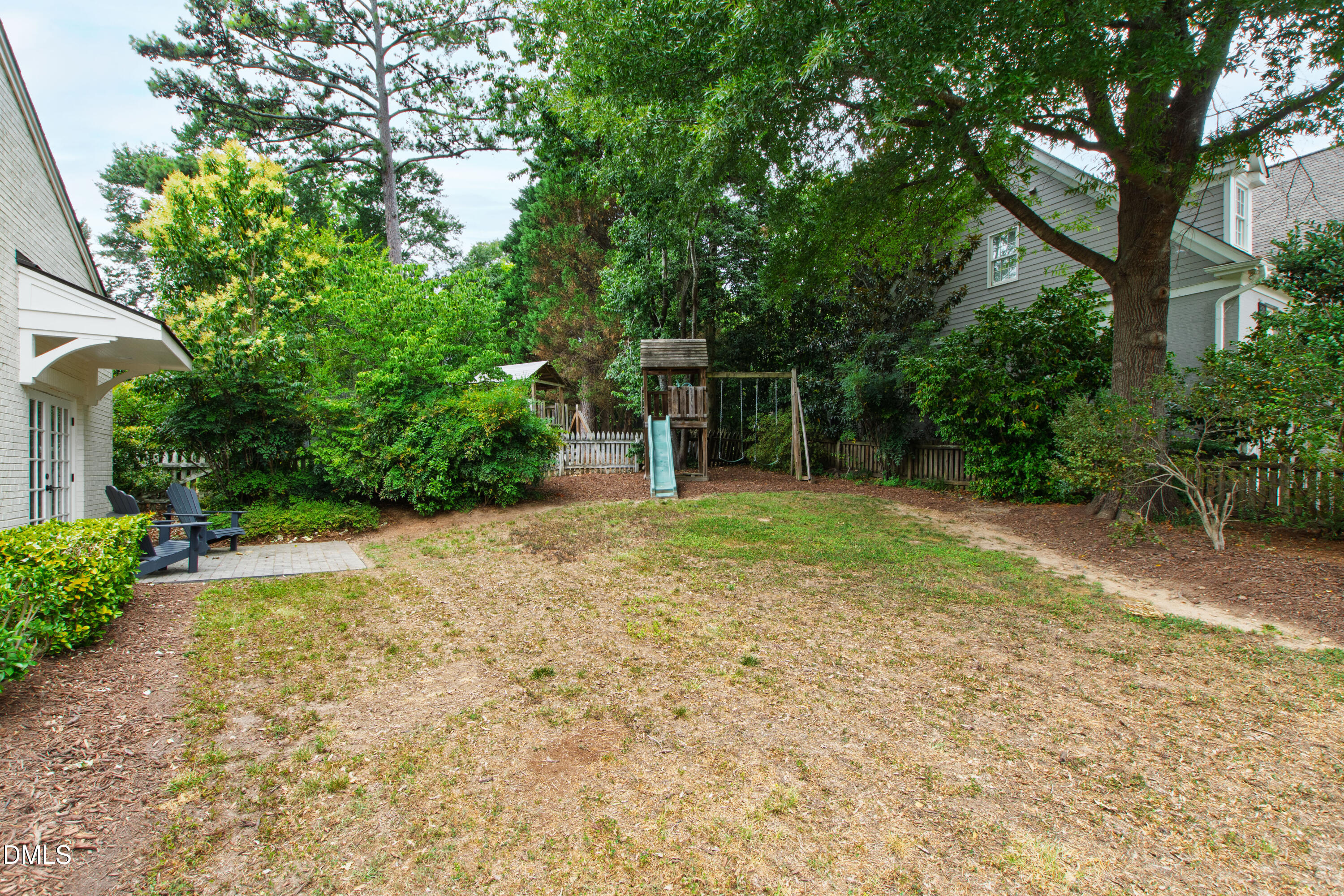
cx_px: 672
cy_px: 448
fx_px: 560
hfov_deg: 100.4
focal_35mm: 15
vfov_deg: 77.3
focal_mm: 10
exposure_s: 1/40
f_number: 8
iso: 125
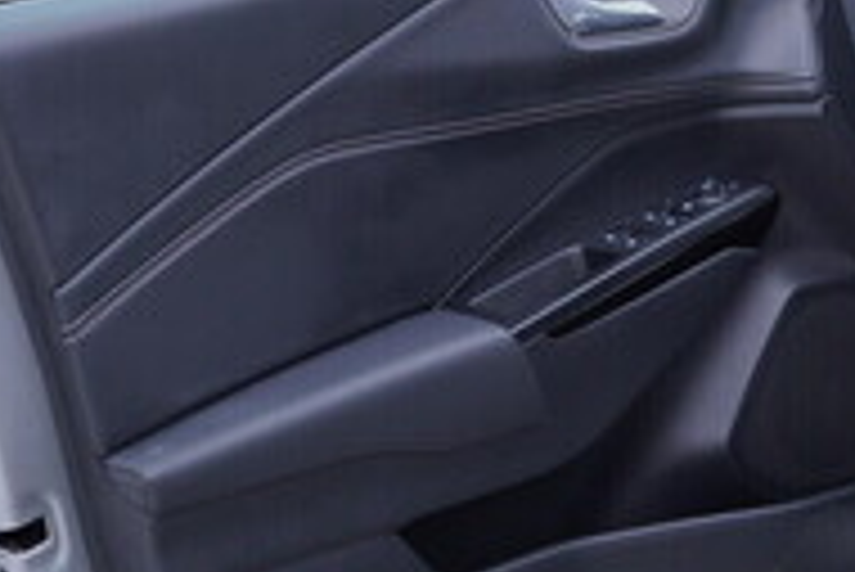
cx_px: 1004
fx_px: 2472
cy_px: 173
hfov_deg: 18.7
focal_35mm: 104
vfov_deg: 13.2
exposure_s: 1/50
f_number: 3.2
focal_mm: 24
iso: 125
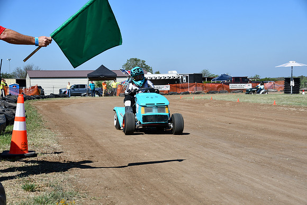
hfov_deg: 30.5
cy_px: 102
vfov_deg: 20.6
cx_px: 154
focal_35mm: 66
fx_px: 563
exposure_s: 1/320
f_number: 9
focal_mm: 44
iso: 100
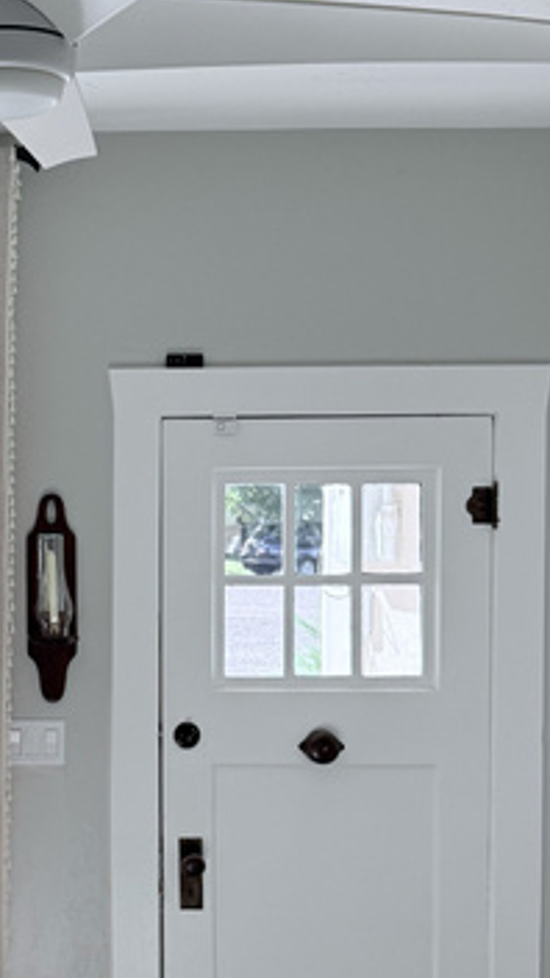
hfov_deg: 19.9
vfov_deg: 36.6
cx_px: -97
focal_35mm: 57
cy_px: 539
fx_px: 1478
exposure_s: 1/632
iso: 100
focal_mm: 6.76
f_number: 1.78
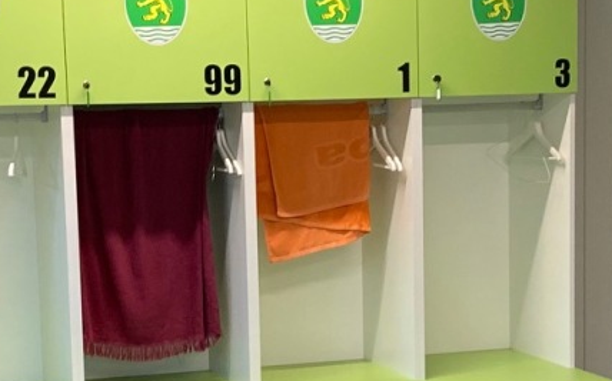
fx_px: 1850
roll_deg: +0.4
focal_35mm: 111
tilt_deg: -8.6
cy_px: 355
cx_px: 379
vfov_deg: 11.7
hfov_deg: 18.8
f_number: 1.8
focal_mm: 3.99
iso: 50
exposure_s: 1/50
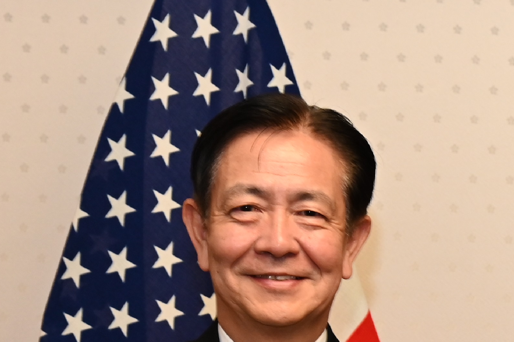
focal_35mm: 127
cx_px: 748
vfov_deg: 10.4
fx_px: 1810
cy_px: 511
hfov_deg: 15.1
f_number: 4
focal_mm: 33.5
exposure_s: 1/200
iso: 1250
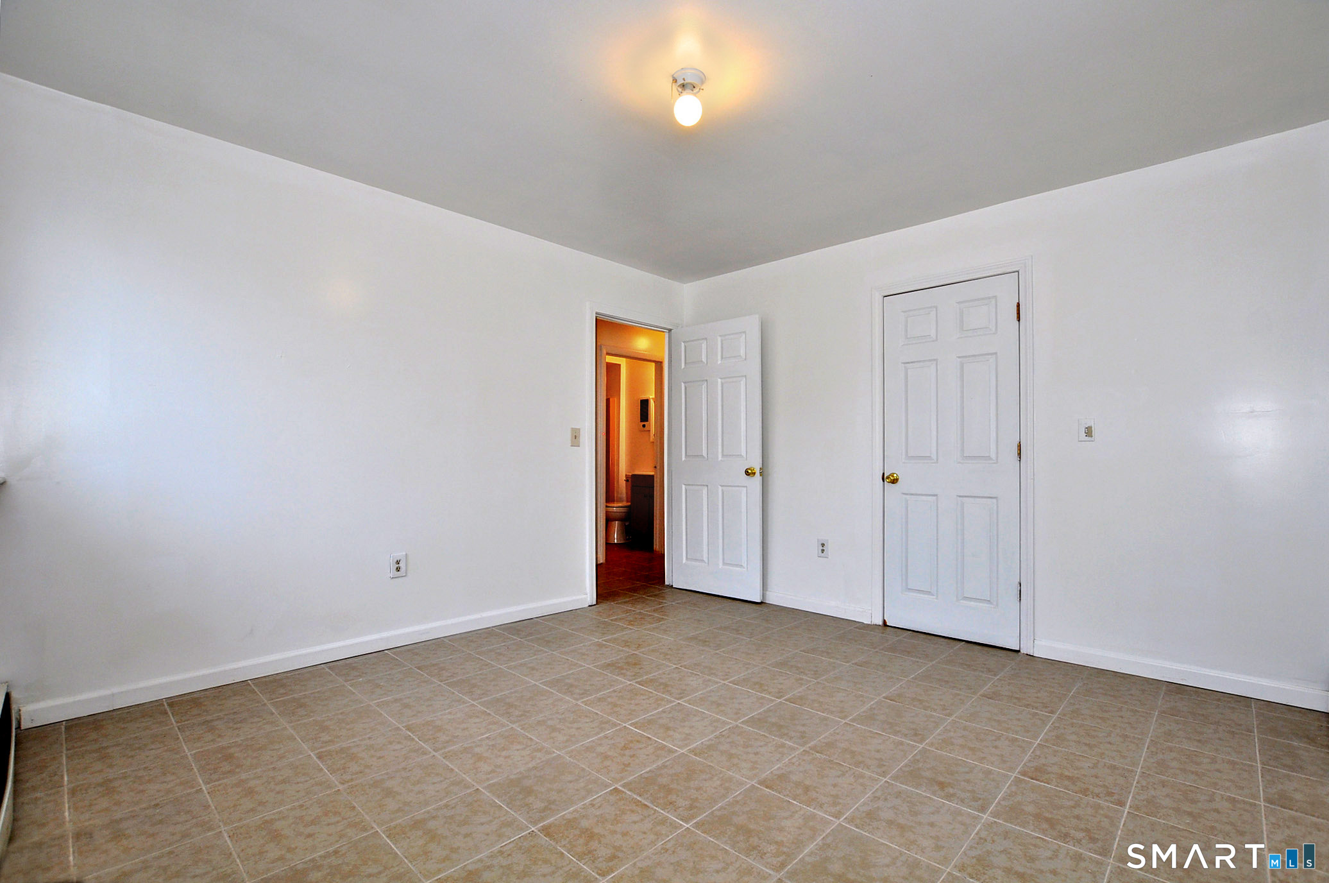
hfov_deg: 100.5
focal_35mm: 15
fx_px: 553
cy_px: 442
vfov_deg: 77.2
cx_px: 664
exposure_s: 1/80
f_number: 5
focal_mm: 10
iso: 320
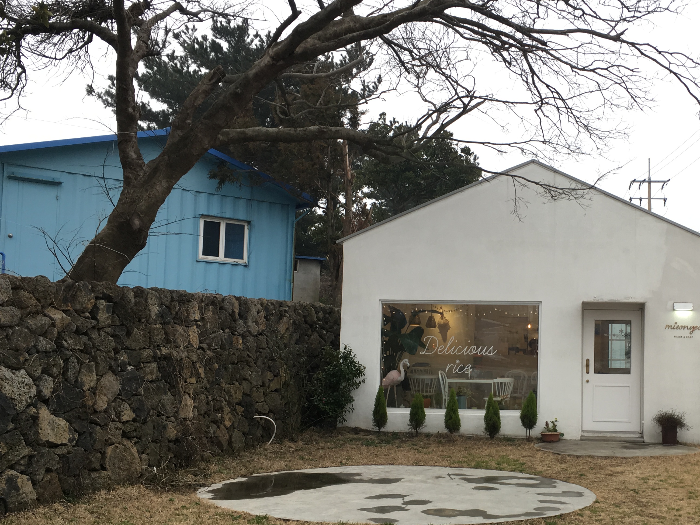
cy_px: 294
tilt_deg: +2.9
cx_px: 501
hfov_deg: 41.2
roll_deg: +0.2
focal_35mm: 45
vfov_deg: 32.2
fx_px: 910
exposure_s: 1/120
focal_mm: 4.15
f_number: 2.2
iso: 32
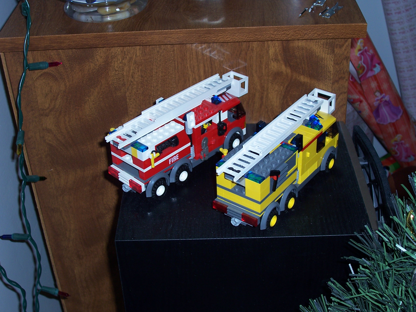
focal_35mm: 53
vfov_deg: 27.5
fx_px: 637
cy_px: 156
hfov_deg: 36.2
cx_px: 208
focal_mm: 8.6
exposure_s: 1/60
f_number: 3.4
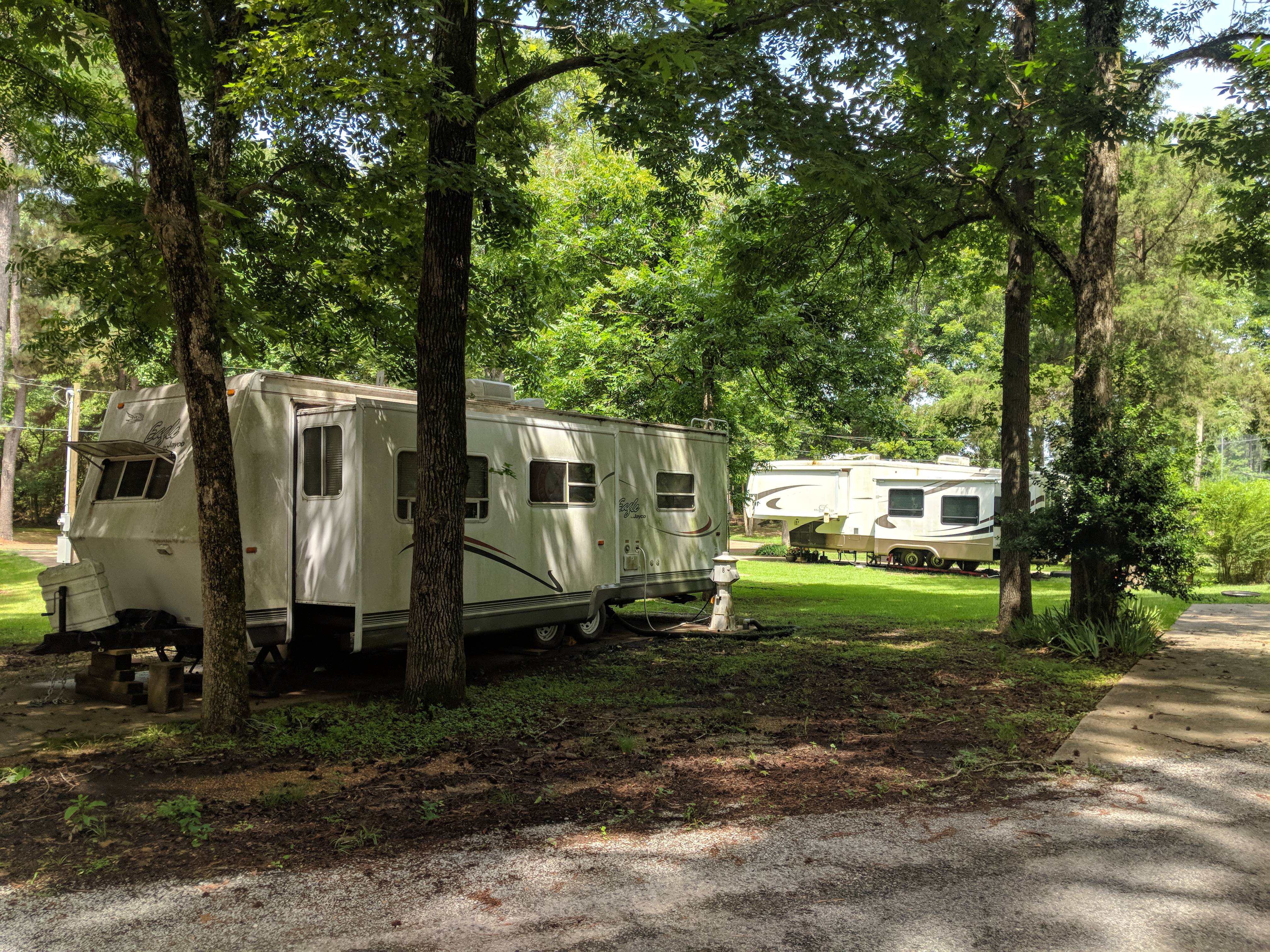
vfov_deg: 51.4
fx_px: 991
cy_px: 476
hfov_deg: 65.3
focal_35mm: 27
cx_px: 635
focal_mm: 4.44
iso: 50
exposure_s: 1/1462
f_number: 1.8
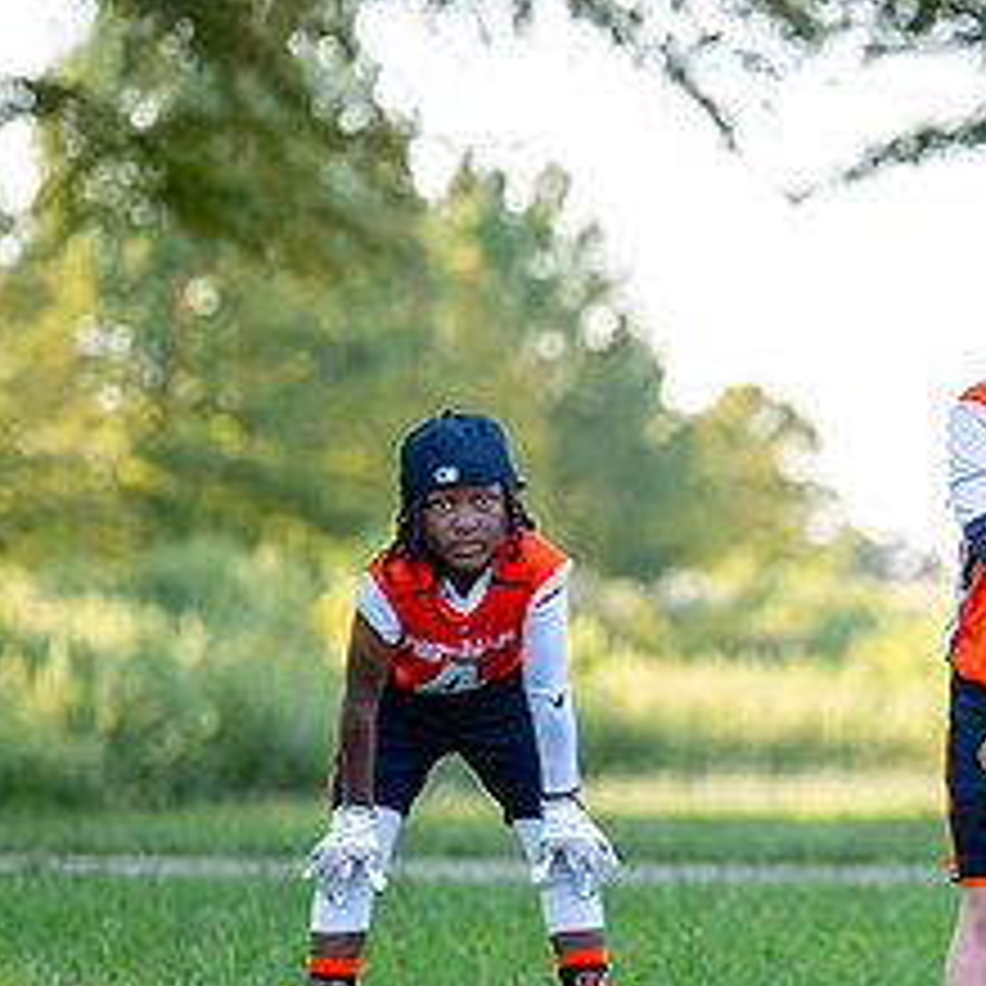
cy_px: 727
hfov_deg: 11.0
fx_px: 5059
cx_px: 953
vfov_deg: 11.1
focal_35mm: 157
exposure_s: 1/1600
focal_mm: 50
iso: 160
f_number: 1.2
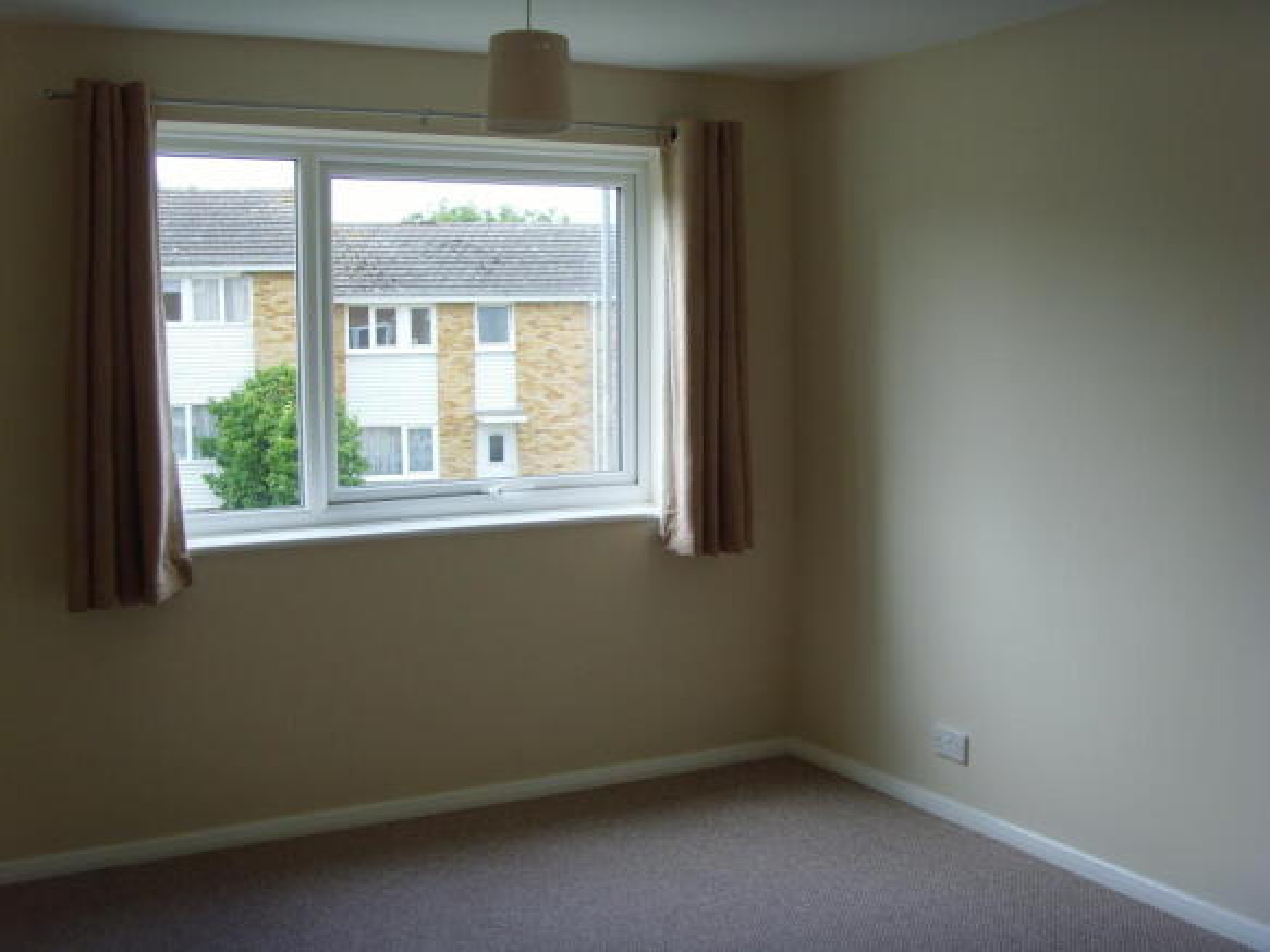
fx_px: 1431
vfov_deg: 36.8
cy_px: 476
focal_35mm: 39
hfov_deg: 47.9
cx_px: 635
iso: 80
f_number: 3.5
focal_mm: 6.6
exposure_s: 1/90
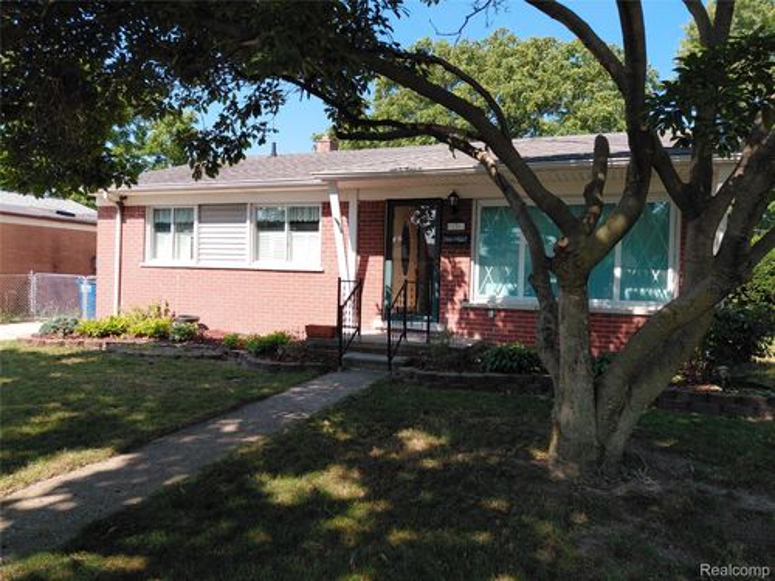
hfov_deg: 69.4
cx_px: 388
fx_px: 560
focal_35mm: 25
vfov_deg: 54.9
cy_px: 290
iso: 50
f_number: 1.8
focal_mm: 4.69
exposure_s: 1/985
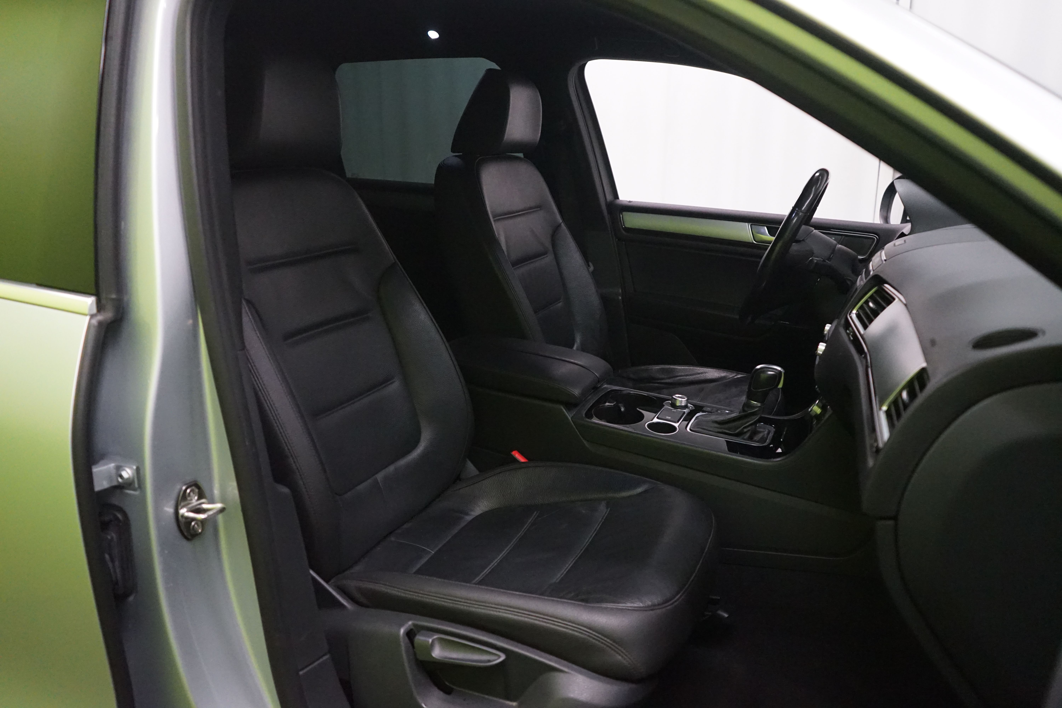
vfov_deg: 46.4
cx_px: 531
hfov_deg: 65.5
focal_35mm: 28
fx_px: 826
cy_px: 354
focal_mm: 28
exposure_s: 1/160
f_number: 3.5
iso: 6400
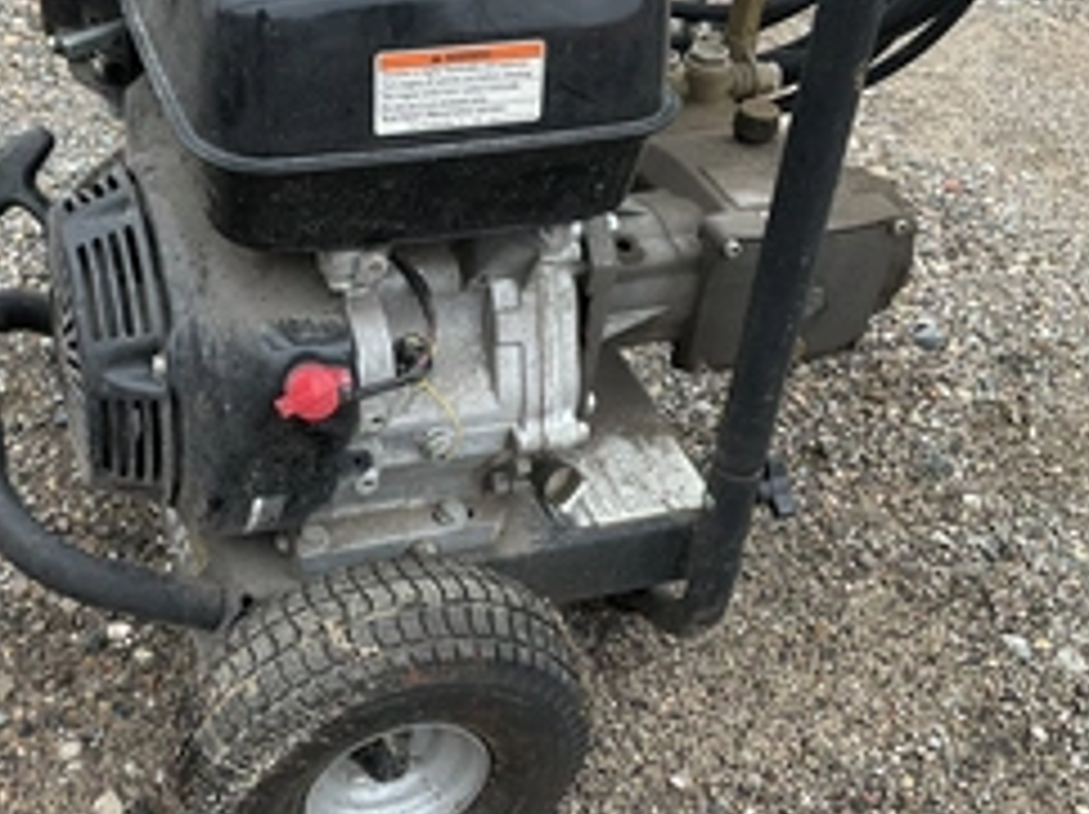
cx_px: 328
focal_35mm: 48
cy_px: 315
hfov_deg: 39.0
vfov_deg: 30.1
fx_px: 1509
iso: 20
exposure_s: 1/241
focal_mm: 3
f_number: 1.8
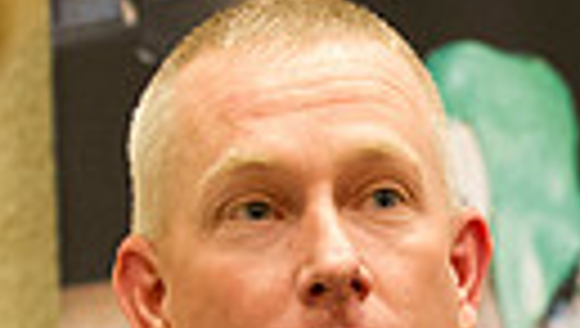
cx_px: 742
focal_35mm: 367
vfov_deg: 3.3
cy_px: 499
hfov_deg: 5.8
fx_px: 5652
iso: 3200
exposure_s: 1/60
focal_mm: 78
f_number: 2.8
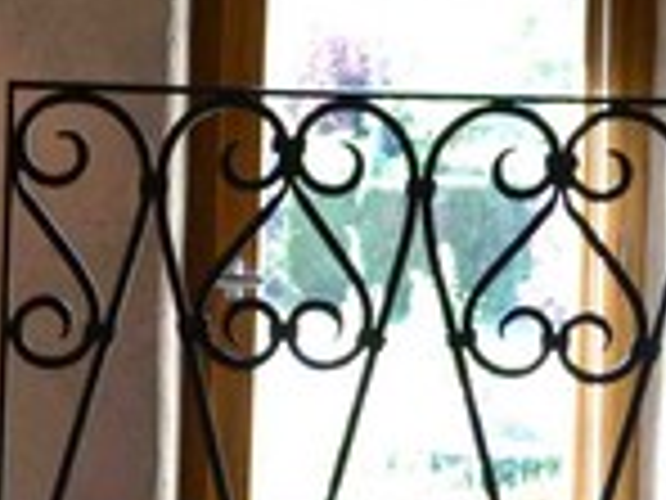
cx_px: 360
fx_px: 3386
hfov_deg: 11.2
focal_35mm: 176
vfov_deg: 8.4
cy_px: 25
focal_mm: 18
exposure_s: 1/60
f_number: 4
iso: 400
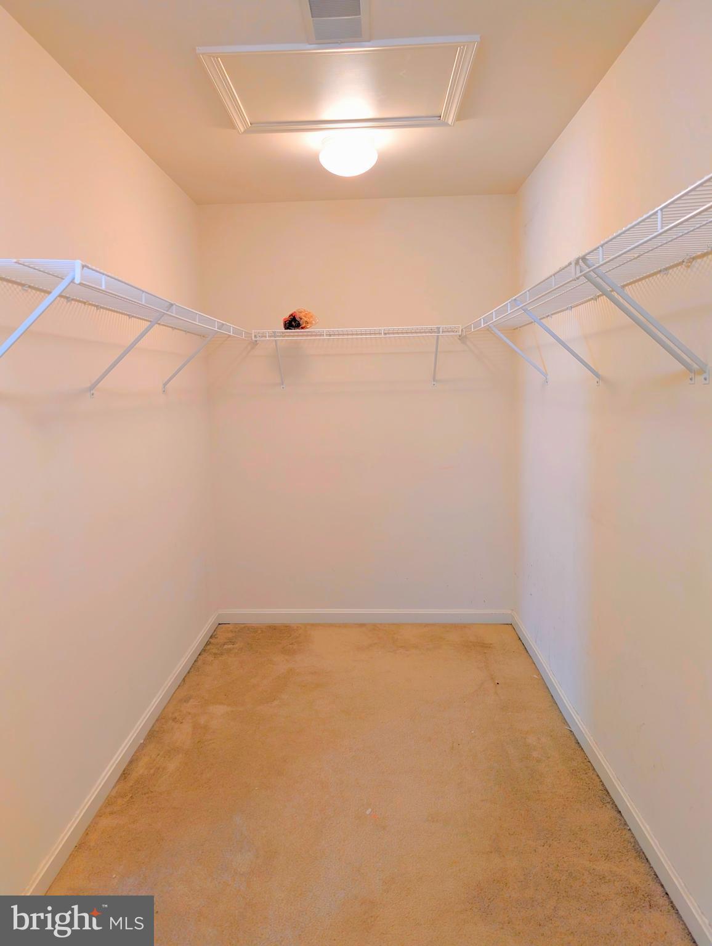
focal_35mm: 24
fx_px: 657
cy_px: 473
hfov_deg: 56.9
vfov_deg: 71.5
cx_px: 356
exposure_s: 1/24
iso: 57
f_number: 1.68
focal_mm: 6.9
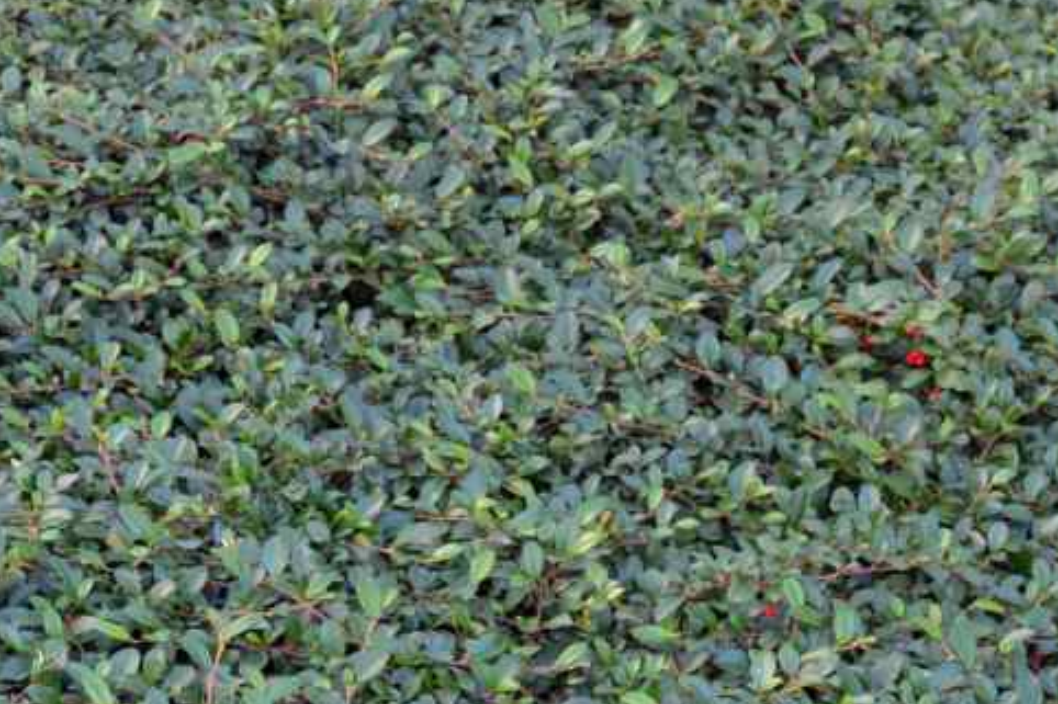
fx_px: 2850
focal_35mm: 97
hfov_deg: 20.8
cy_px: 440
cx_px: 819
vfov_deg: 14.1
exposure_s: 1/125
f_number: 5.6
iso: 250
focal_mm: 26
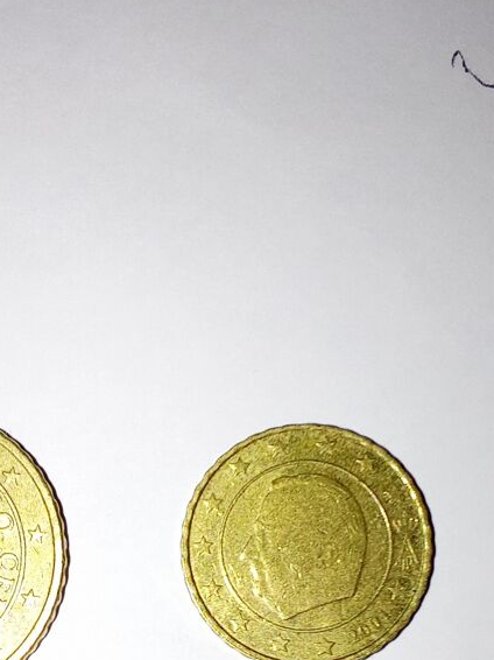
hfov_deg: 22.0
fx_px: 1257
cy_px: 595
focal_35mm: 66
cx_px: 110
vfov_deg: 28.3
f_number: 2
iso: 100
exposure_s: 1/152
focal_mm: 2.87
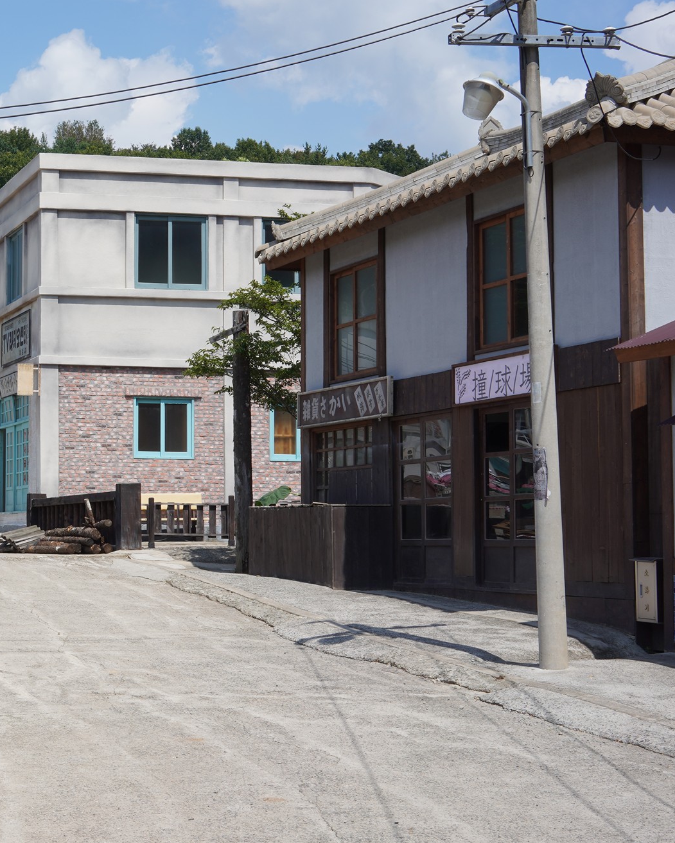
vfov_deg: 37.3
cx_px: 63
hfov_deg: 29.0
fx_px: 1249
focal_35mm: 50
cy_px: 423
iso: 100
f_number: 14
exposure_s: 1/100
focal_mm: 35
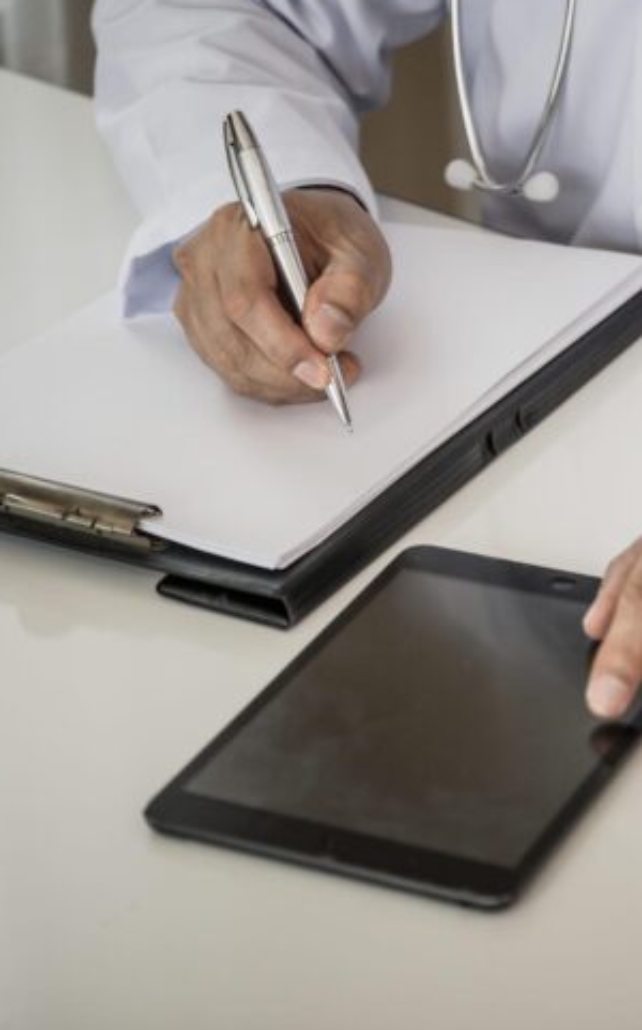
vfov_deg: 18.3
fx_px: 3196
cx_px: 473
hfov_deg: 11.4
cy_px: 488
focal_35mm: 114
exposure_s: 1/125
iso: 320
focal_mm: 70
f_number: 4
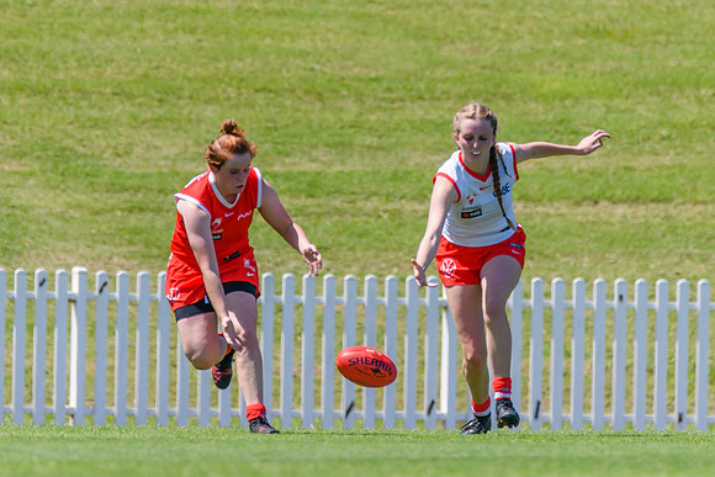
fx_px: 22183
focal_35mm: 1117
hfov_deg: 1.8
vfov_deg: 1.2
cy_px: 45
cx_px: 374
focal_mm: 600
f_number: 6.3
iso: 800
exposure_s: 1/2000
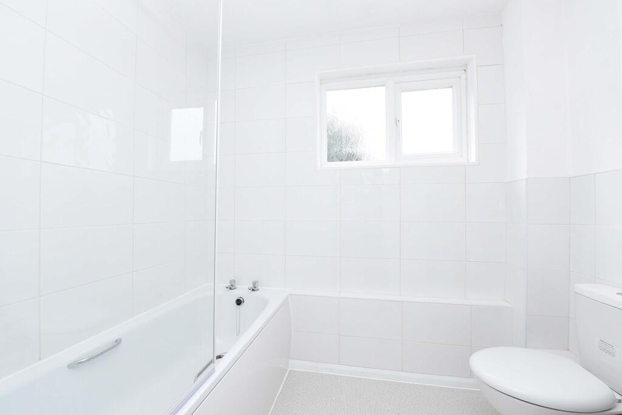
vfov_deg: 81.3
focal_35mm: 14
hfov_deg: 104.2
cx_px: 311
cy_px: 208
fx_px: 242
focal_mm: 14
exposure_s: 1/100
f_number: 7.1
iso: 250
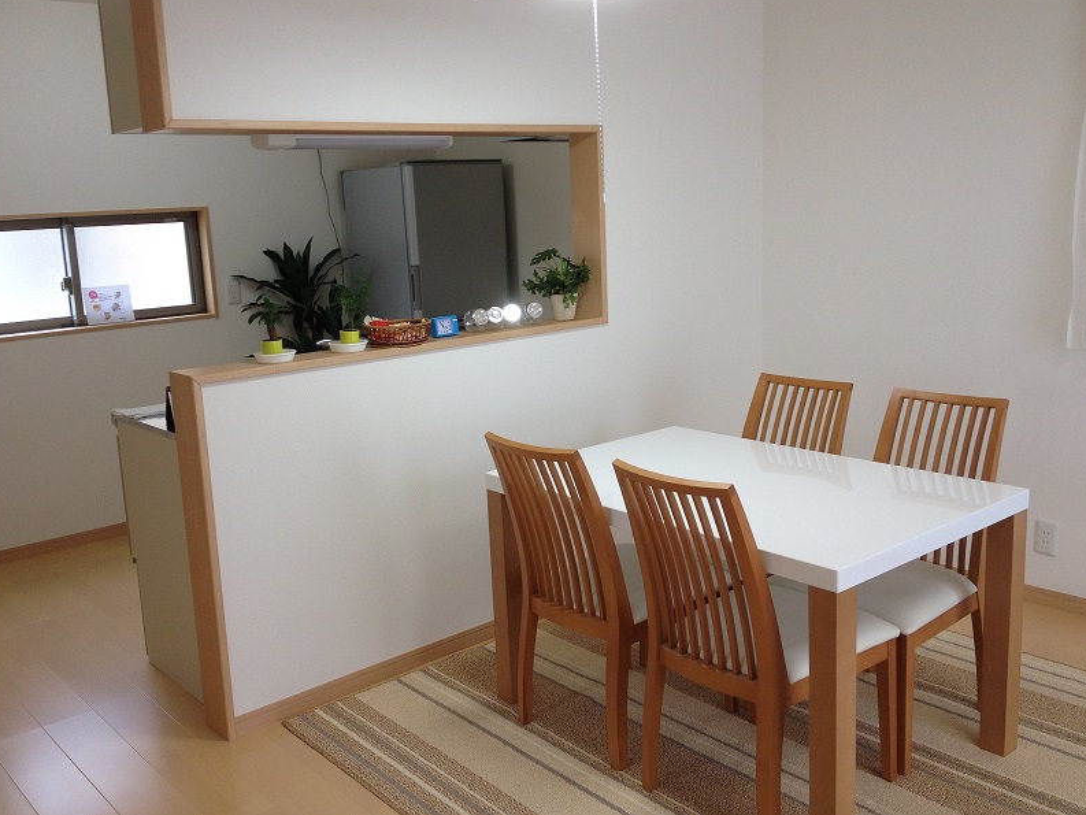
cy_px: 400
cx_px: 544
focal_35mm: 36
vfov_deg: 39.7
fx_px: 1130
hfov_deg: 51.3
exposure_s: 1/120
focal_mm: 4.28
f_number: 2.4
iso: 80
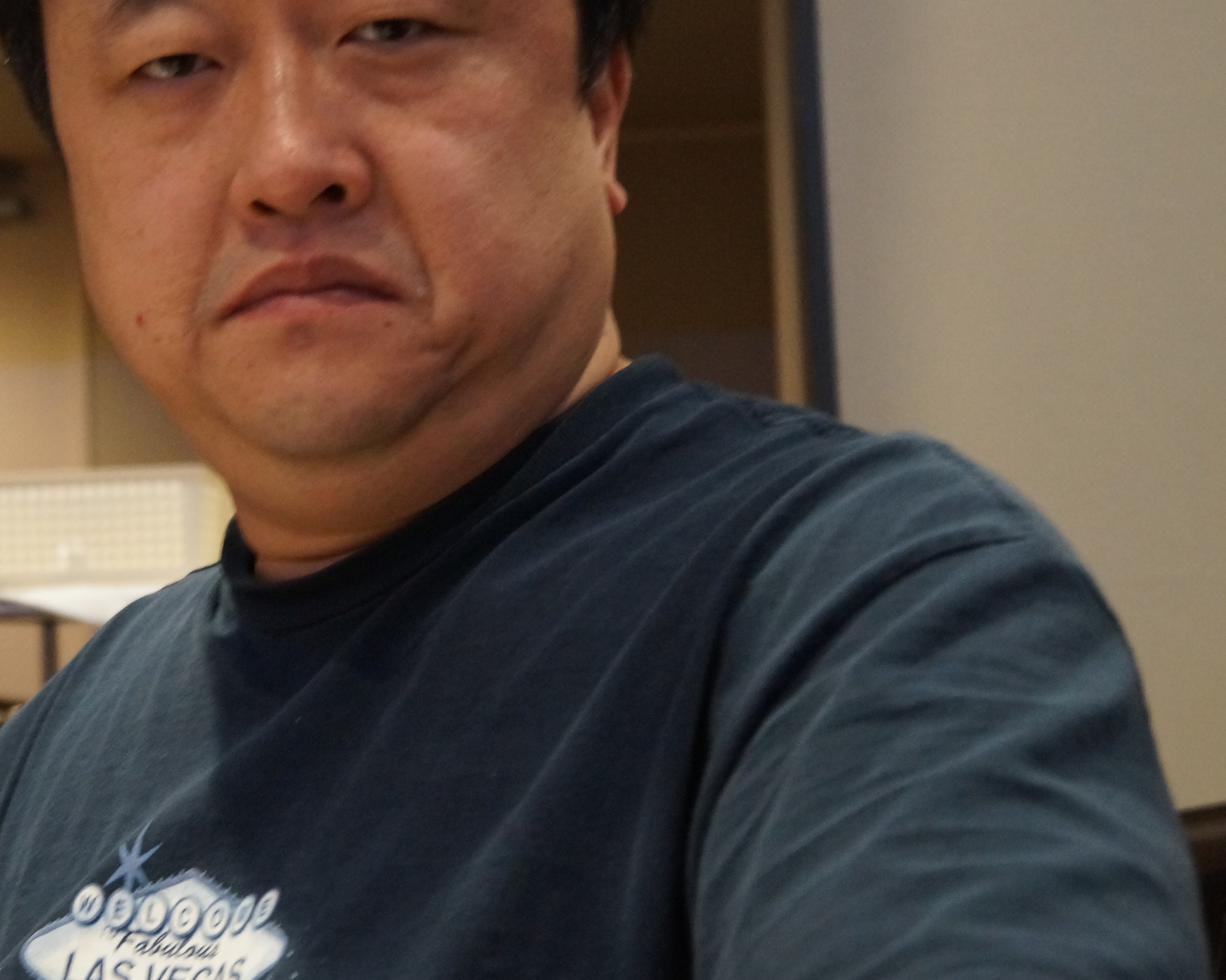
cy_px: 372
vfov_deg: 19.4
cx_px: 272
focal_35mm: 79
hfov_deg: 23.9
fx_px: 2857
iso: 2000
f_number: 4.5
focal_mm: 35
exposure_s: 1/60
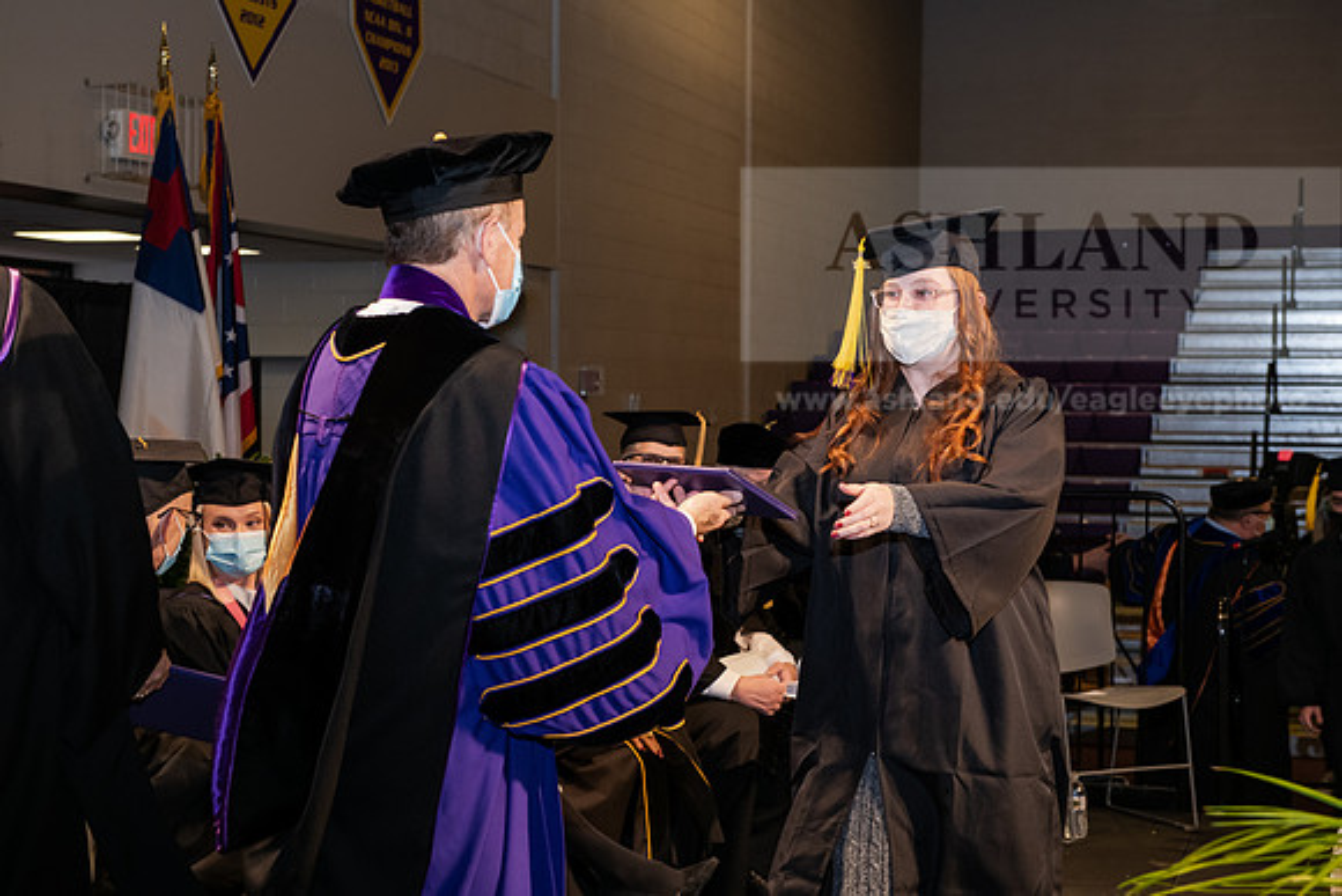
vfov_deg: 21.9
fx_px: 2312
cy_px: 448
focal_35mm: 62
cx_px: 671
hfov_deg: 32.4
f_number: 6.3
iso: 1600
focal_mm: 62
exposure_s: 1/200
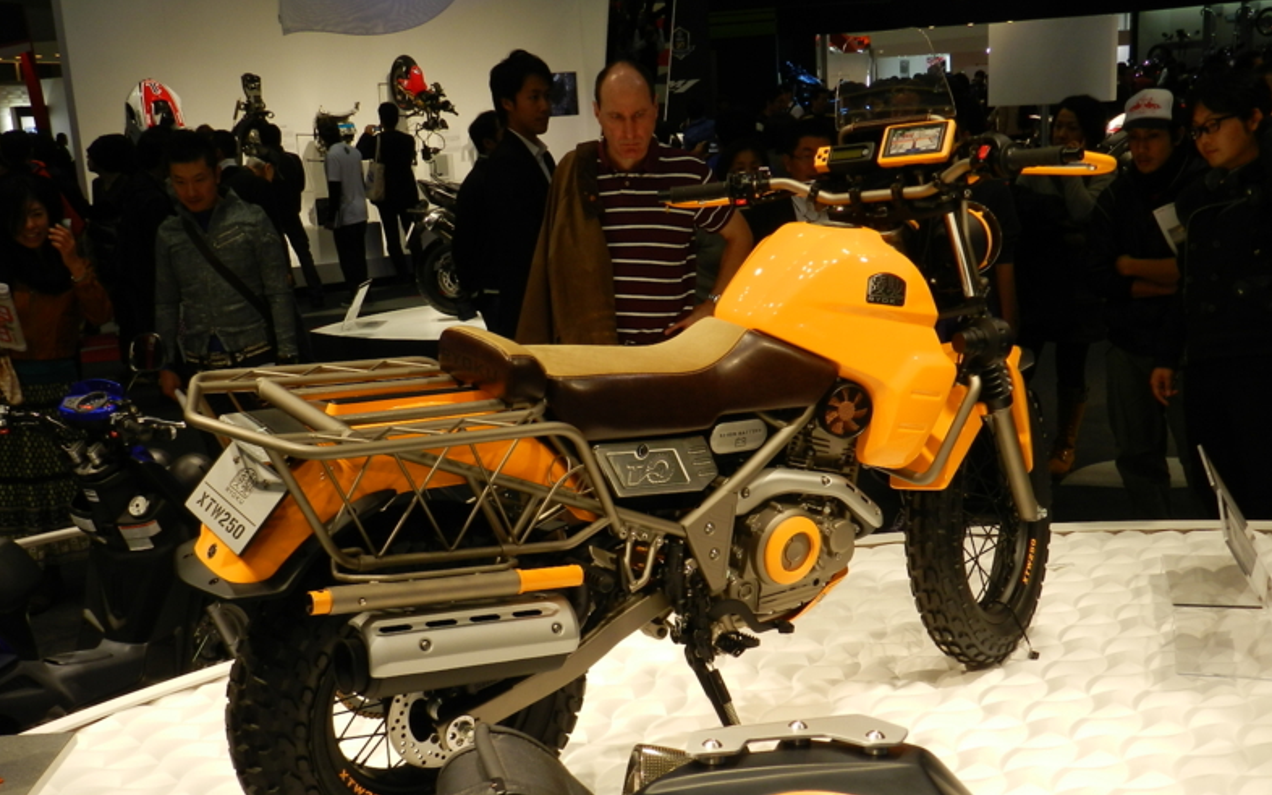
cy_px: 466
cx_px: 628
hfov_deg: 48.2
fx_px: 1421
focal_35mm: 41
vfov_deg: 31.2
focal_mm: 6.7
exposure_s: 1/100
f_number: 4
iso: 160
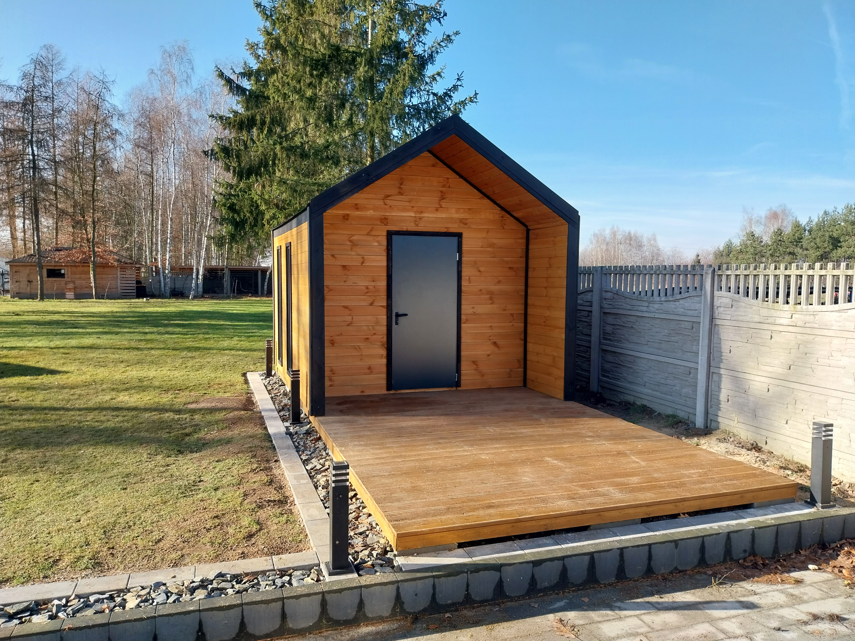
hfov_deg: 67.3
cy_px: 320
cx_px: 428
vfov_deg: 53.1
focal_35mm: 26
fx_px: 642
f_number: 1.8
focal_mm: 4
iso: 25
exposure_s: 1/293
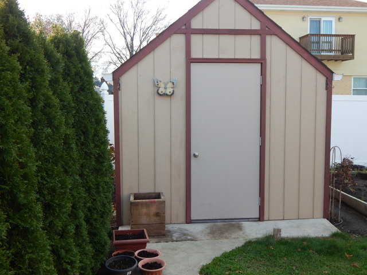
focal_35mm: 38
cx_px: 184
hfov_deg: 49.0
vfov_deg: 37.7
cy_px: 138
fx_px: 403
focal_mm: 6.8
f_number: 3.4
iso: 125
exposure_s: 1/200
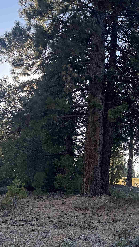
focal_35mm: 38
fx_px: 249
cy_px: 133
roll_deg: -2.3
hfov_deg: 29.4
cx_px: 135
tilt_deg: +12.9
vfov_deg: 52.7
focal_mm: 6.76
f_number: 1.78
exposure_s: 1/658
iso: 80
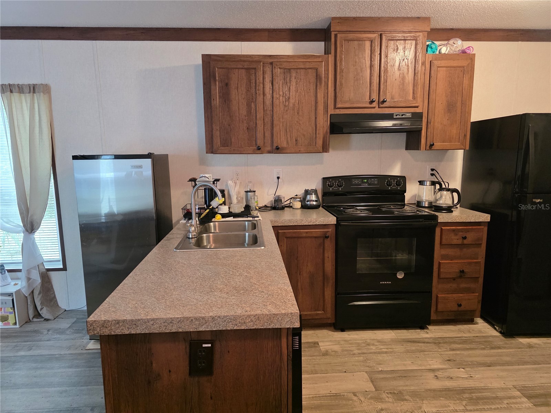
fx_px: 366
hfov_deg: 73.9
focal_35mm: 23
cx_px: 276
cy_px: 206
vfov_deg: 58.9
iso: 1000
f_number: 1.7
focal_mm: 6.3
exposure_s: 1/120
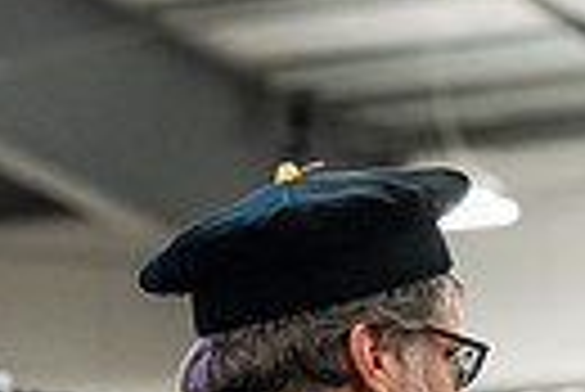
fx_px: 6182
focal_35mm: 380
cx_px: 603
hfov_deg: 5.4
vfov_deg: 3.6
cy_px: 813
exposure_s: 1/200
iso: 4000
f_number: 4.5
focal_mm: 85
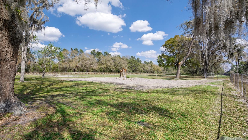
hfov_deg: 89.6
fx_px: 125
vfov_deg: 58.3
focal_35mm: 19
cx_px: 124
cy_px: 74
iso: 320
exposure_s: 1/200
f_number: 8
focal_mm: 18
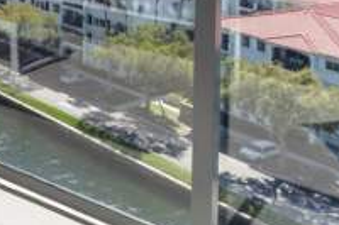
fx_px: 602
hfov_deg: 19.5
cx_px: -322
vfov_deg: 17.8
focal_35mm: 64
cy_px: -155
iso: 250
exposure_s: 1/30
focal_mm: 16
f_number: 14
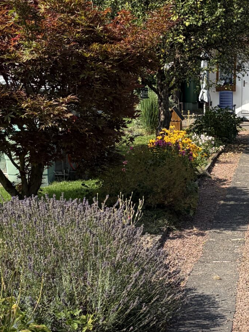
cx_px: 168
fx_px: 709
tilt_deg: -11.2
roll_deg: +0.8
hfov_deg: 19.8
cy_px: 175
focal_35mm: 74
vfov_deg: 26.3
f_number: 1.6
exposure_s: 1/2747
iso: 50
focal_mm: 5.96
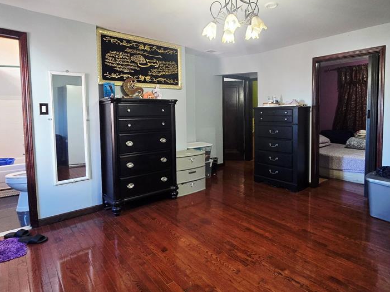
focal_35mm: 19
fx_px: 214
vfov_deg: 68.3
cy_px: 125
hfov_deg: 84.5
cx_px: 210
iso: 400
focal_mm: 2.2
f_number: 2.2
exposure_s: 1/60.2
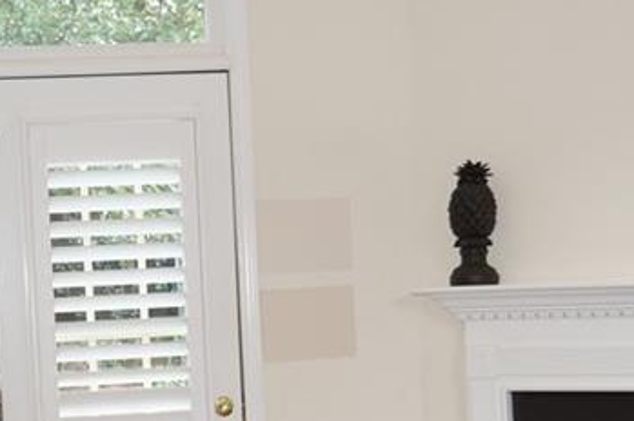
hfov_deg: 23.0
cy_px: 425
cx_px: 171
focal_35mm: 88
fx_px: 1548
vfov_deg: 15.2
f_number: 4
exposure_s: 1/60
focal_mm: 20
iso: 500
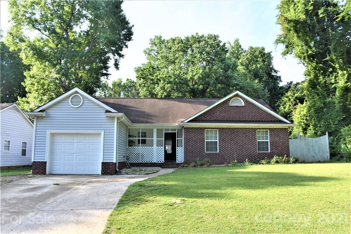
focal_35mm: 27
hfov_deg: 67.4
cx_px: 176
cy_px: 117
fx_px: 263
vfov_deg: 47.9
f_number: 8
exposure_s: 1/500
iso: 500
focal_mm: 18
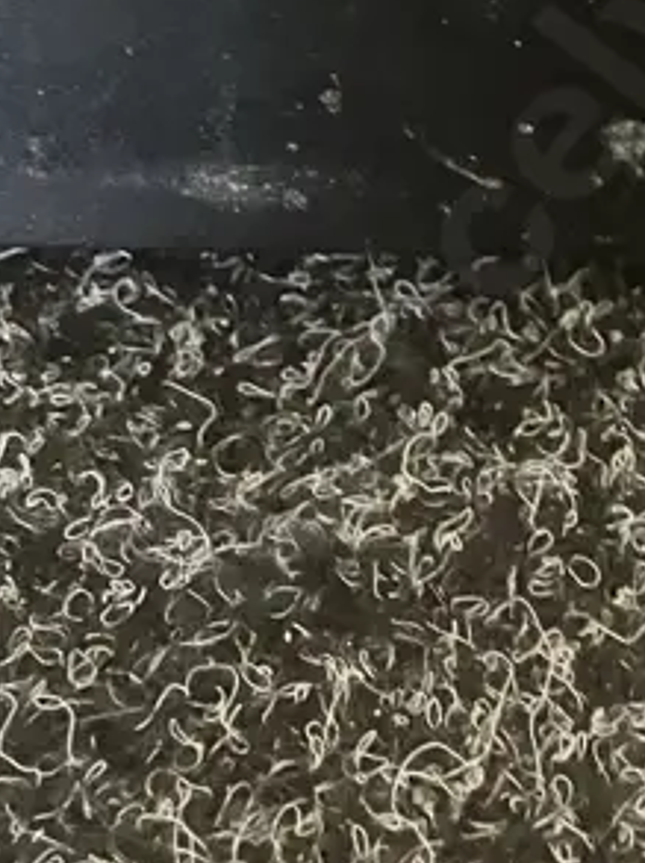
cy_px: -330
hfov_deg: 14.2
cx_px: 919
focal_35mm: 98
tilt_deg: -33.4
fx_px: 2440
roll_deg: +1.4
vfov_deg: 18.4
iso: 1000
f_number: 1.8
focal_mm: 3.99
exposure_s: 1/17
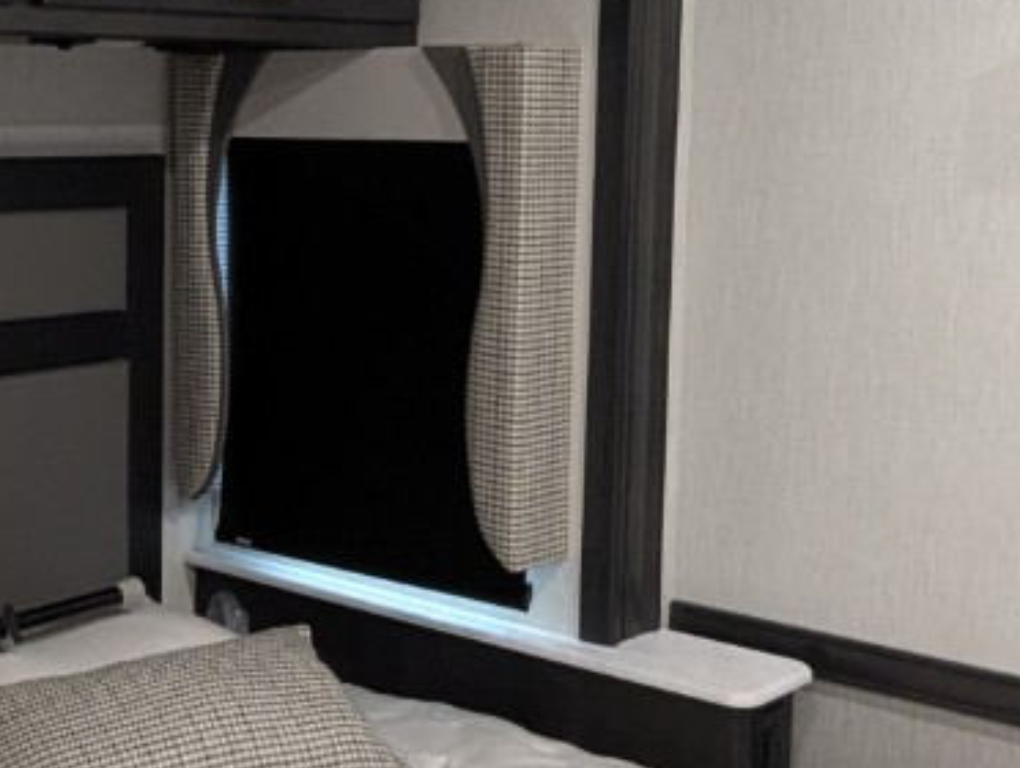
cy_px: 280
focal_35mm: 60
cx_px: 259
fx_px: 1770
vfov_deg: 24.4
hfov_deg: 31.6
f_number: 2.2
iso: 627
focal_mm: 2.35
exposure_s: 1/44.9
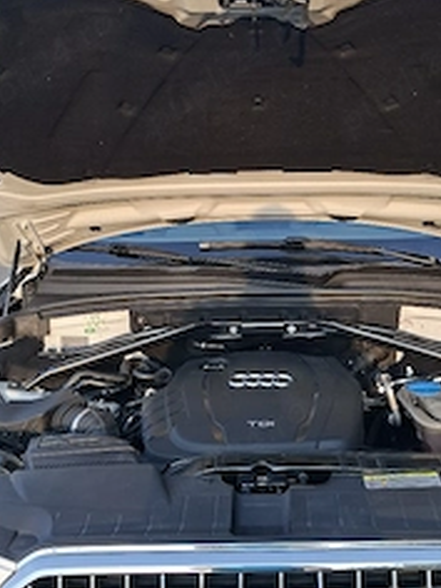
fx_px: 662
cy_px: 296
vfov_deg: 47.9
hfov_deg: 36.6
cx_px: 277
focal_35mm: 39
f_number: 1.8
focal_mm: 5.54
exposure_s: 1/400
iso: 50
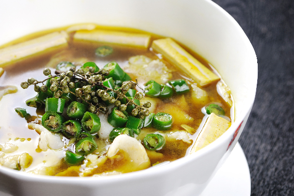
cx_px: 147
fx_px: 857
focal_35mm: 105
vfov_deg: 13.0
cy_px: 98
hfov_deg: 19.5
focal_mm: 105
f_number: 6.3
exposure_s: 1/125
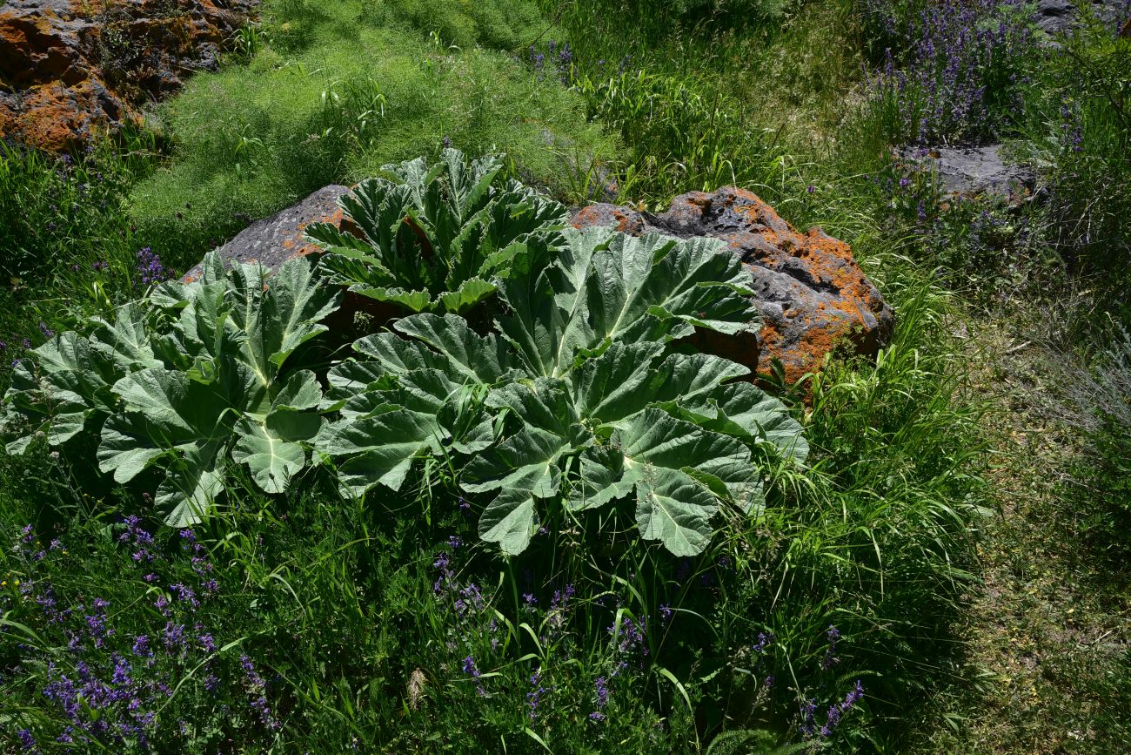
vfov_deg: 27.0
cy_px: 378
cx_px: 566
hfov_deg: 39.6
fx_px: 1571
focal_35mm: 50
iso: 160
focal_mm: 50
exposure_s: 1/125
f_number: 14
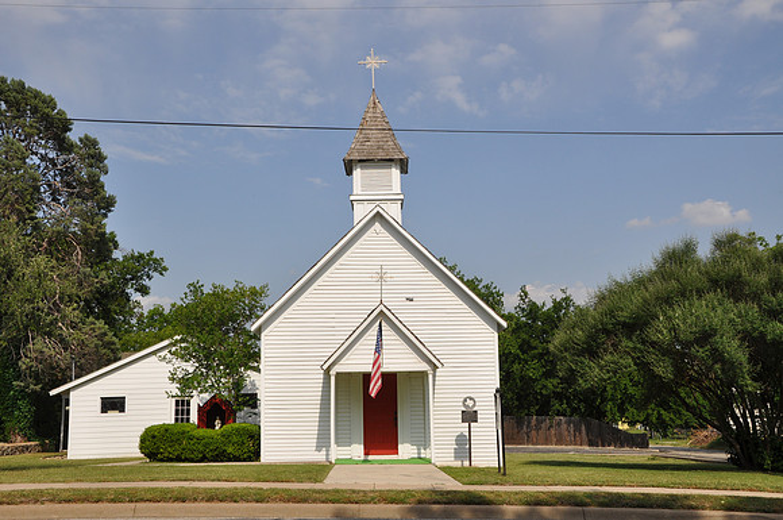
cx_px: 392
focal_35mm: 42
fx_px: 912
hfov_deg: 46.5
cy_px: 260
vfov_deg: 31.8
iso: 200
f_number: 10
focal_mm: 28
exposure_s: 1/400
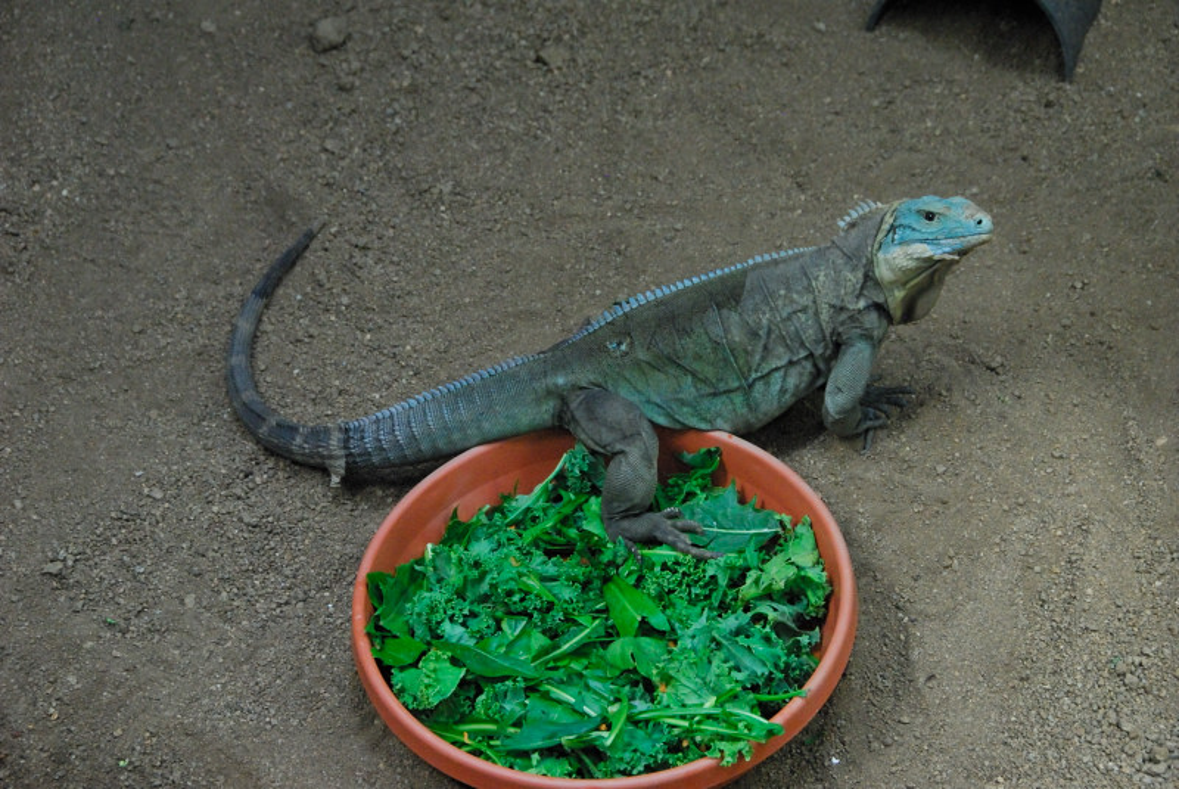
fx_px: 3688
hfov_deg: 18.2
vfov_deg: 12.2
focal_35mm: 112
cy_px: 394
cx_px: 590
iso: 1600
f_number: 8
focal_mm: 75
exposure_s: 1/90
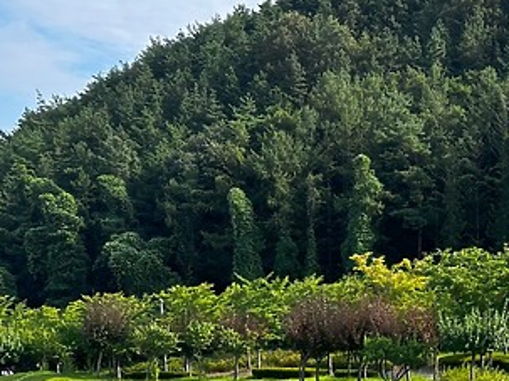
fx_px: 838
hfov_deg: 29.6
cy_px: 327
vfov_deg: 25.0
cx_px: 590
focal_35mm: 57
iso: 80
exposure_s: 1/2353
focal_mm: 6.86
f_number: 1.78
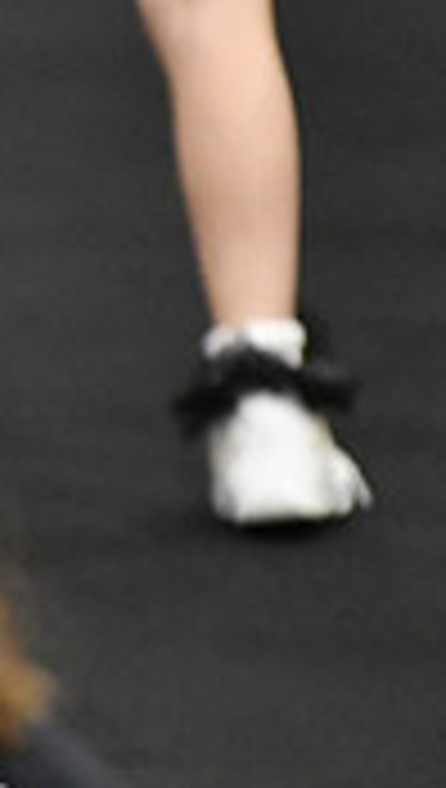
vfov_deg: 2.1
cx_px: -779
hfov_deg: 1.2
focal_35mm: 1041
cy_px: 394
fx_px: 21792
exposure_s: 1/800
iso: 5000
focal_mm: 200
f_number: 2.8
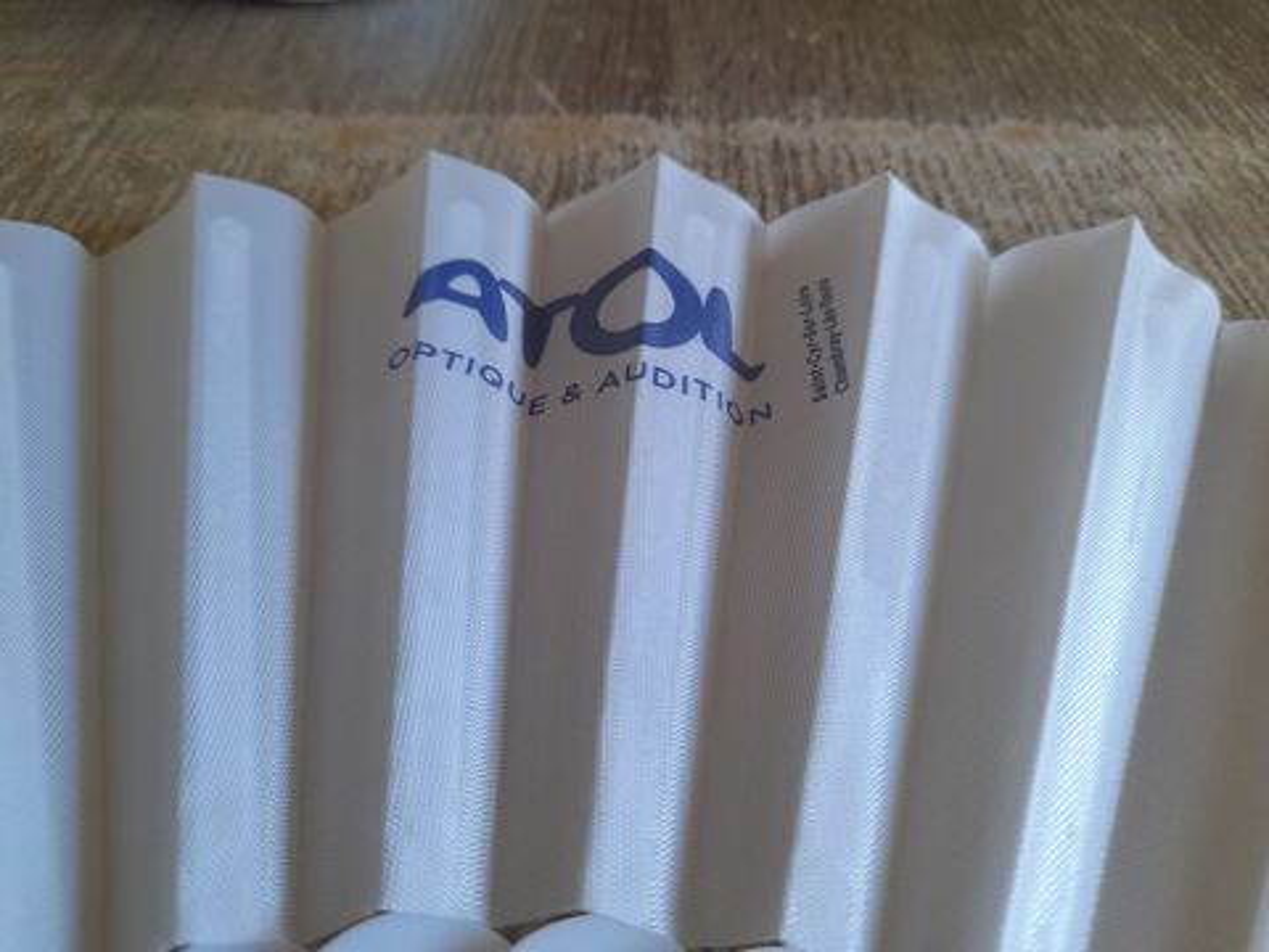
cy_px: 476
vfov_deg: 54.9
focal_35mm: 25
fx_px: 916
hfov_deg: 69.4
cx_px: 634
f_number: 2
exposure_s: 1/50
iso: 80
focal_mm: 4.6
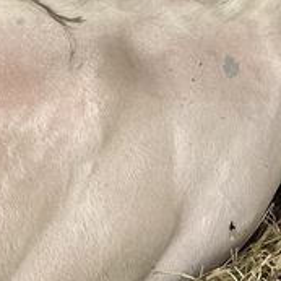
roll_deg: -0.4
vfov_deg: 11.8
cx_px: 525
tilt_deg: -3.2
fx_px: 1139
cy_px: -360
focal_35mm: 124
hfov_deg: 12.7
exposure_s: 1/121
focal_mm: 5.7
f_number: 1.5
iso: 80
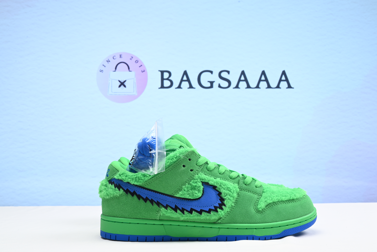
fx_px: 461
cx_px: 188
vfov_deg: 30.5
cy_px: 126
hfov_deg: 44.5
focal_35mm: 44
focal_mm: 44
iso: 100
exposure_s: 1/2
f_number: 16
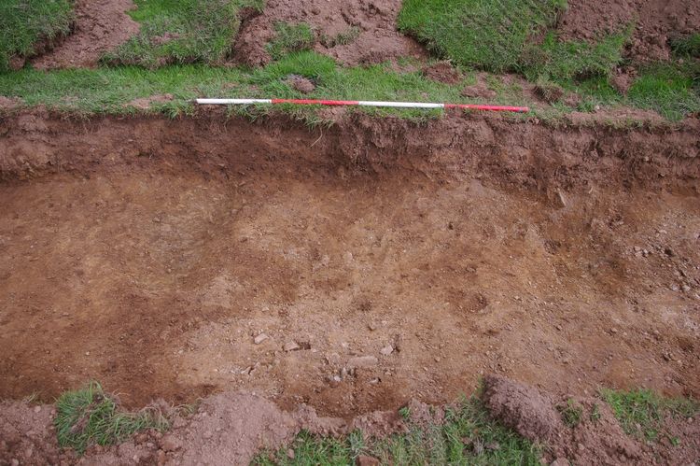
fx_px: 612
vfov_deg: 41.7
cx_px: 350
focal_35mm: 32
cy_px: 233
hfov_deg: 59.5
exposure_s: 1/125
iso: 200
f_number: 5.6
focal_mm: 21
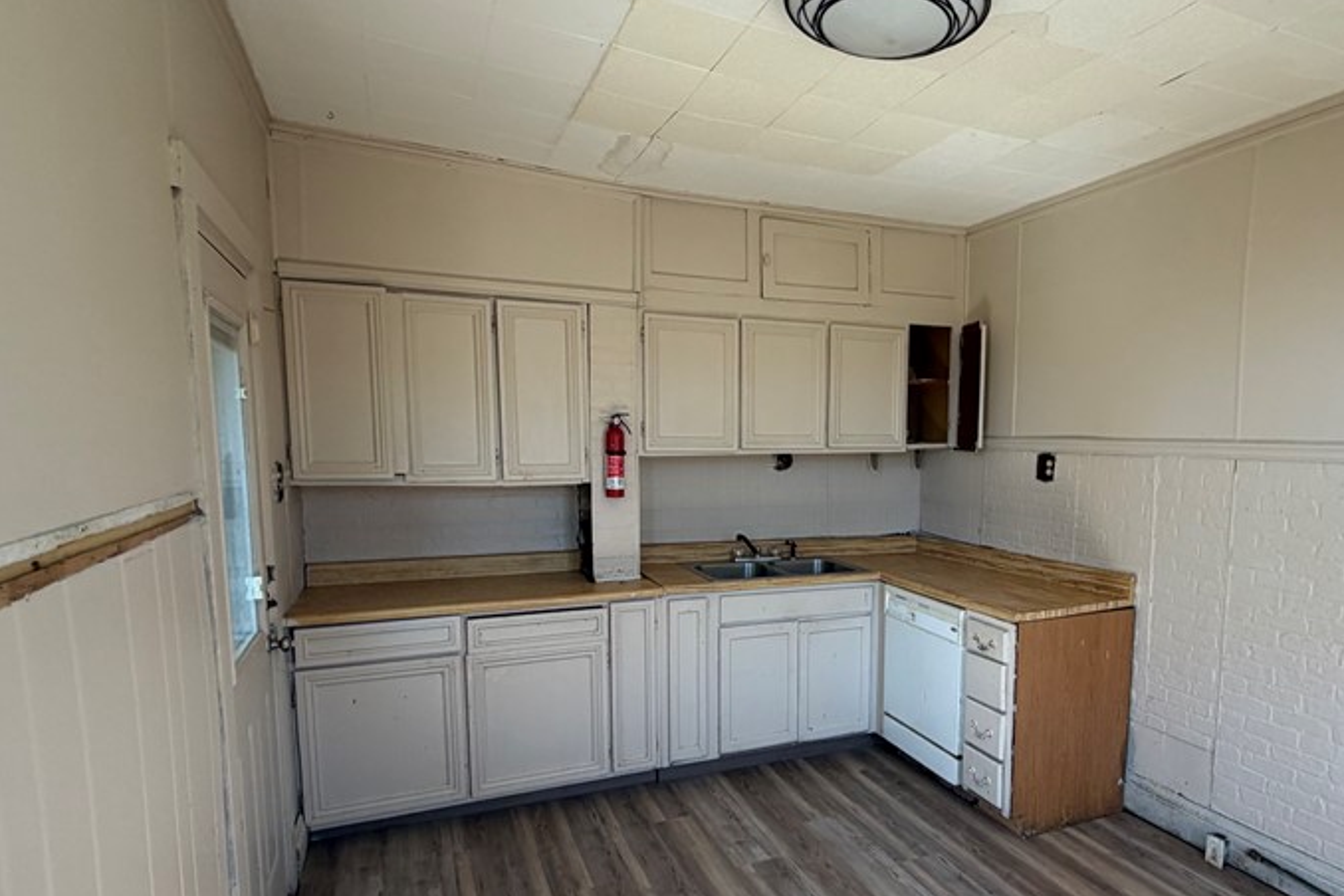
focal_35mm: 22
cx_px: 821
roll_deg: -2.5
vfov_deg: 56.9
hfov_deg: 77.5
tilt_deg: -3.8
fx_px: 821
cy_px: 523
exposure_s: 1/121
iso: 100
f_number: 2.2
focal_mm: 2.22
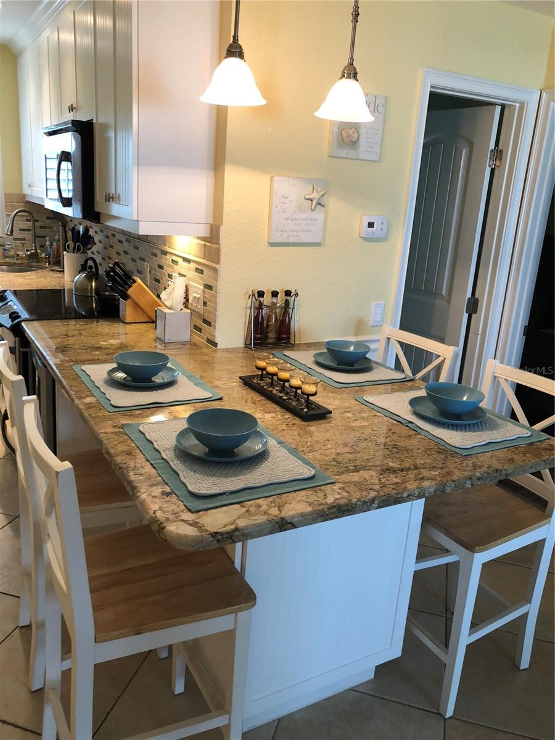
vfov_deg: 63.4
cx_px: 278
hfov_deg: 49.7
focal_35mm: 28
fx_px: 599
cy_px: 370
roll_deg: -2.6
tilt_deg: -16.1
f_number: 1.8
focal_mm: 4
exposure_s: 1/17
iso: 40
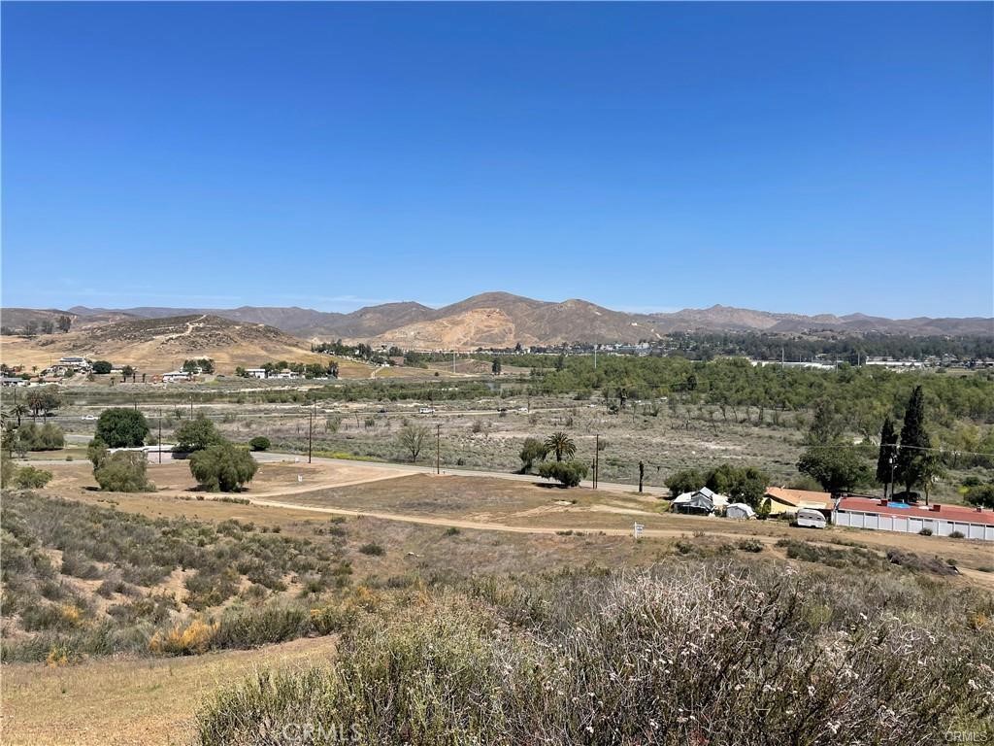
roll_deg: +1.0
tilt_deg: -3.0
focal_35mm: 26
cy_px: 373
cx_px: 497
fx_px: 747
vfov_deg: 53.1
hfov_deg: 67.3
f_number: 1.6
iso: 32
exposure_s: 1/4132
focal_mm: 4.2
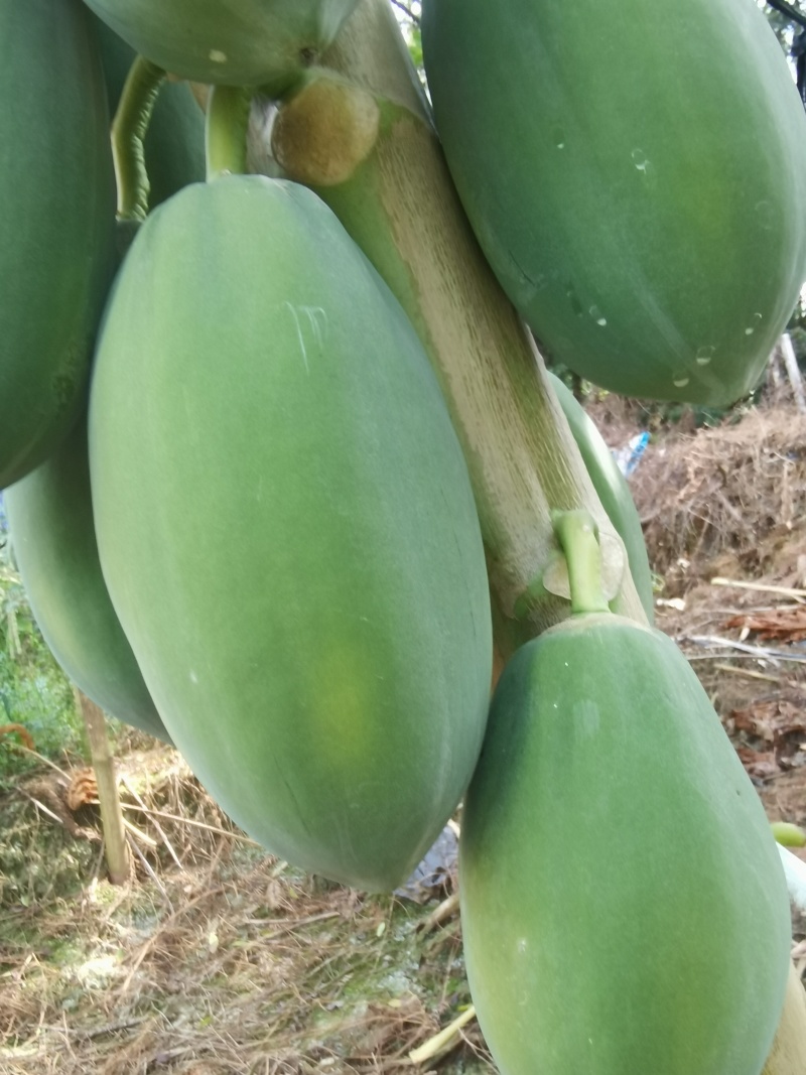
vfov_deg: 67.3
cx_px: 403
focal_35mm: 26
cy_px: 538
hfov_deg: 53.1
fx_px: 807
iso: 64
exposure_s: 1/50
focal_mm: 2.26
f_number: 2.2
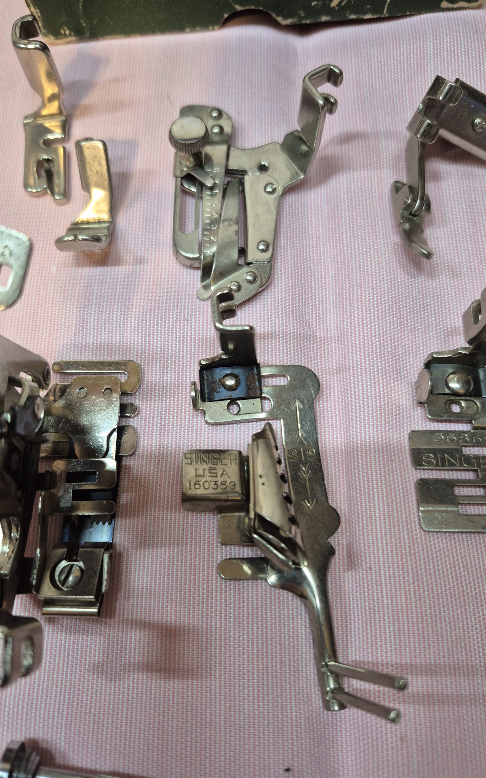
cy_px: 399
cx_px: 231
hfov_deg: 49.2
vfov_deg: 72.5
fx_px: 530
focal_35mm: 25
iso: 320
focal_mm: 5.4
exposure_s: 1/120
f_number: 1.8
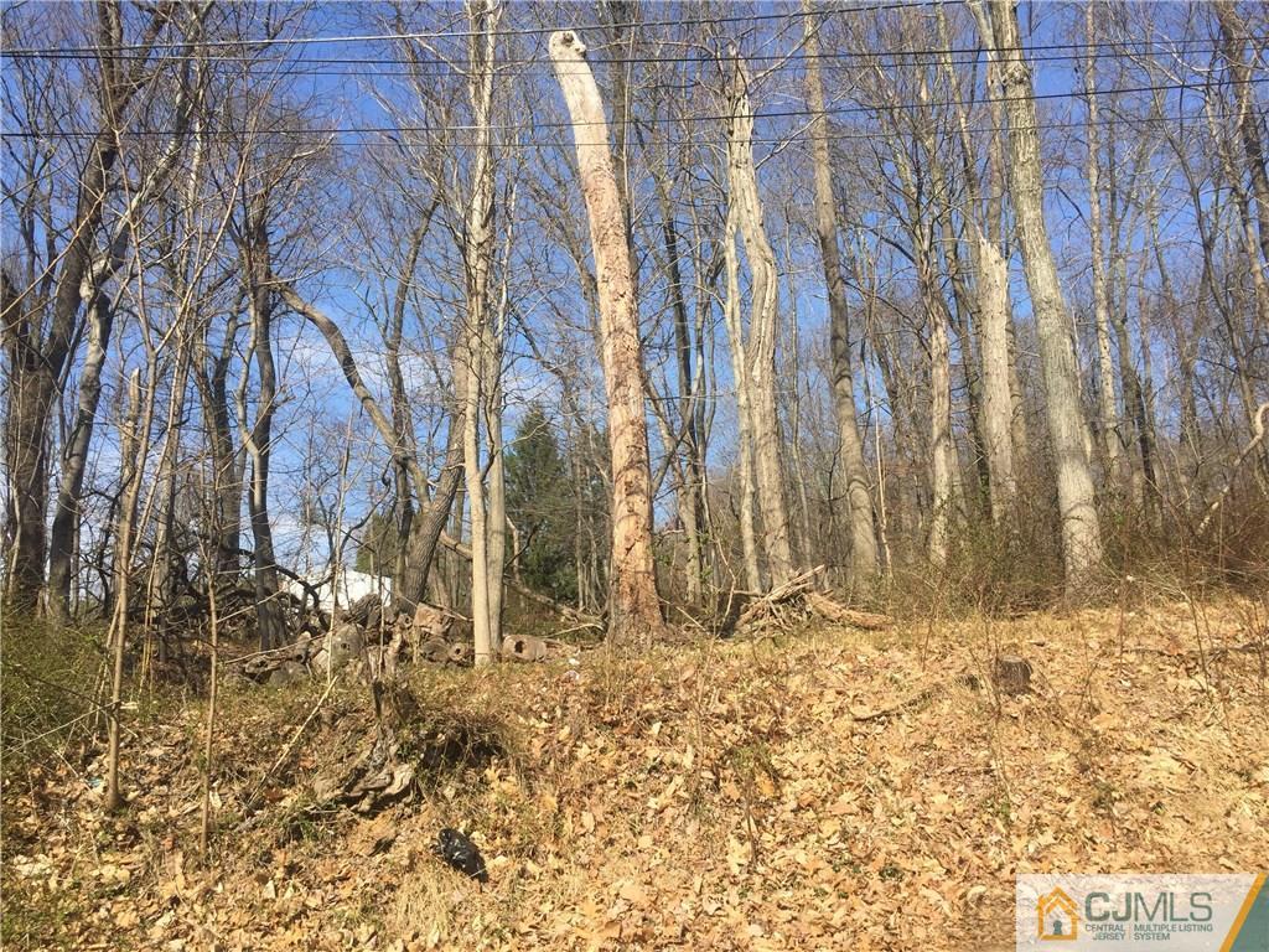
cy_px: 476
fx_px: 1063
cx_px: 634
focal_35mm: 29
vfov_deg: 48.2
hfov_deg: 61.7
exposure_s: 1/1412
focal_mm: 4.15
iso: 32
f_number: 2.2
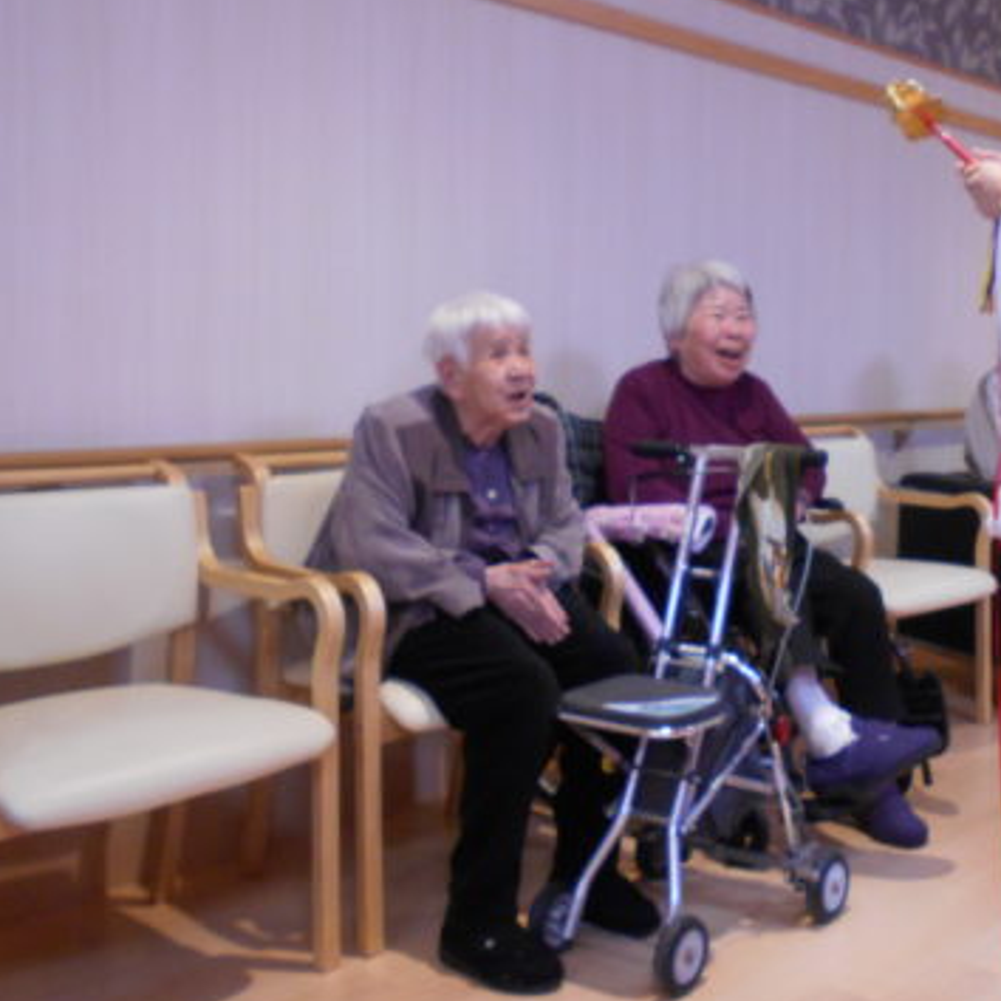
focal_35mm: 39
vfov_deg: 42.6
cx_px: 840
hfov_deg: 40.6
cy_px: 387
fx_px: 1276
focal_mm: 4.6
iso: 250
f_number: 3.2
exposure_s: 1/30
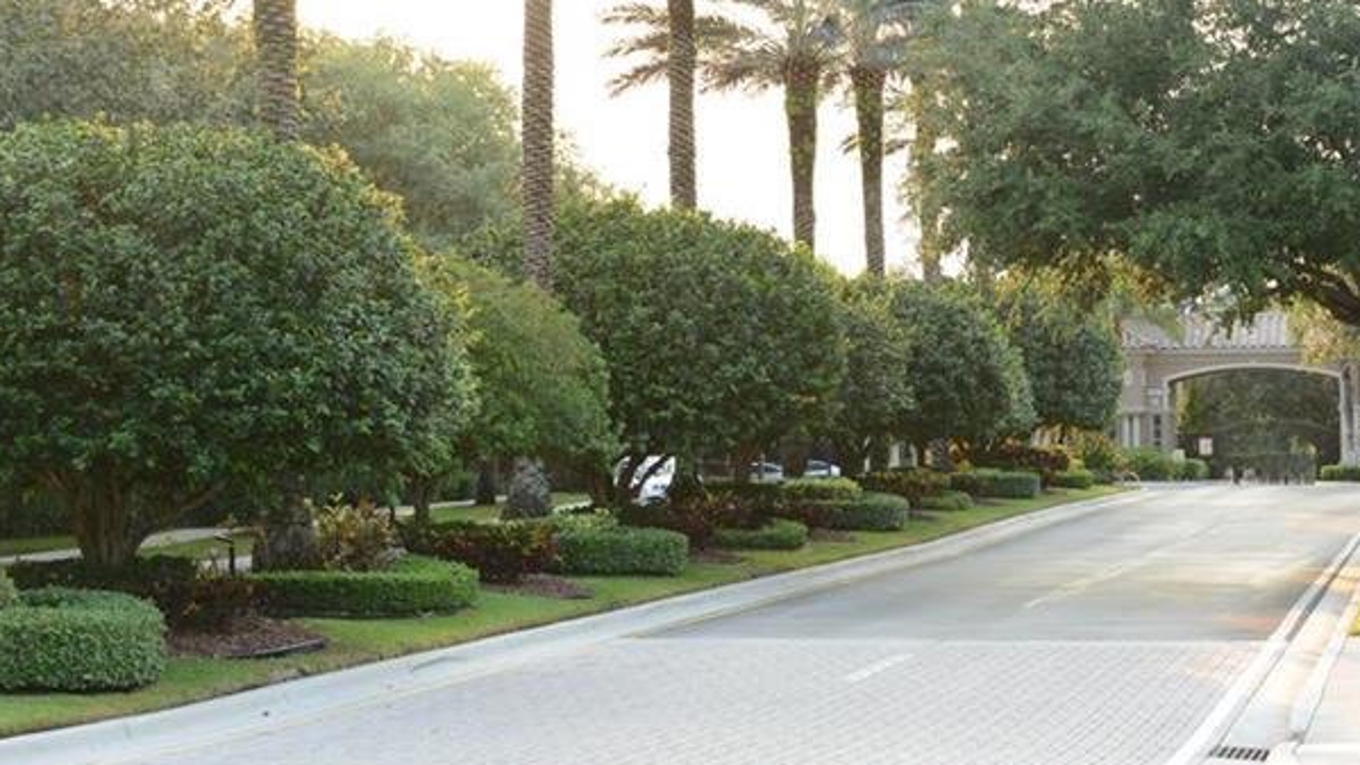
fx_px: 3101
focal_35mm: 86
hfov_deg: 24.6
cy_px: 448
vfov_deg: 14.1
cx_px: 958
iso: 800
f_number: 7.1
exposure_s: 1/200
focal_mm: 48
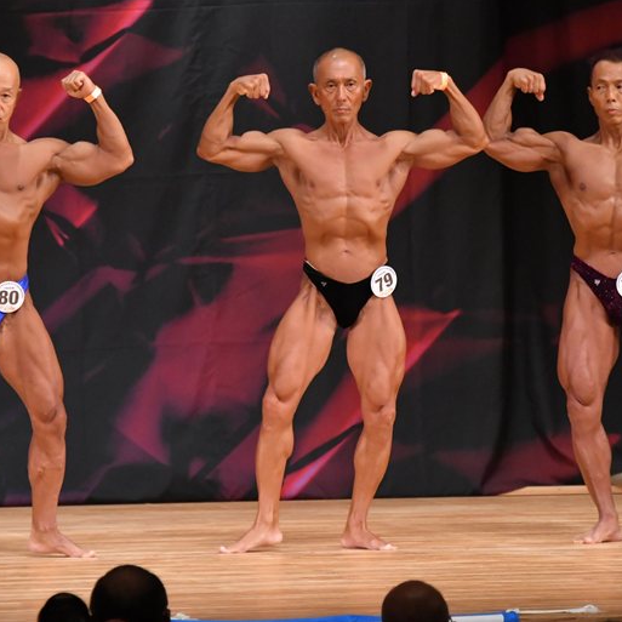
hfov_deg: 4.8
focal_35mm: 366
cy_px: 310
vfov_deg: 4.8
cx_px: 419
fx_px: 7440
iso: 5600
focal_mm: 190
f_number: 5.6
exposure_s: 1/400
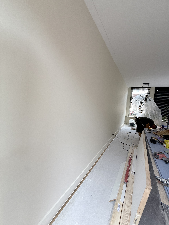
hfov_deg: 85.7
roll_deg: -4.6
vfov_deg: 102.1
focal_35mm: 14
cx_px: 84
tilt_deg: -6.1
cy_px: 112
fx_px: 91
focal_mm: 2.22
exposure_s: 1/99
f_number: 2.2
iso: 64
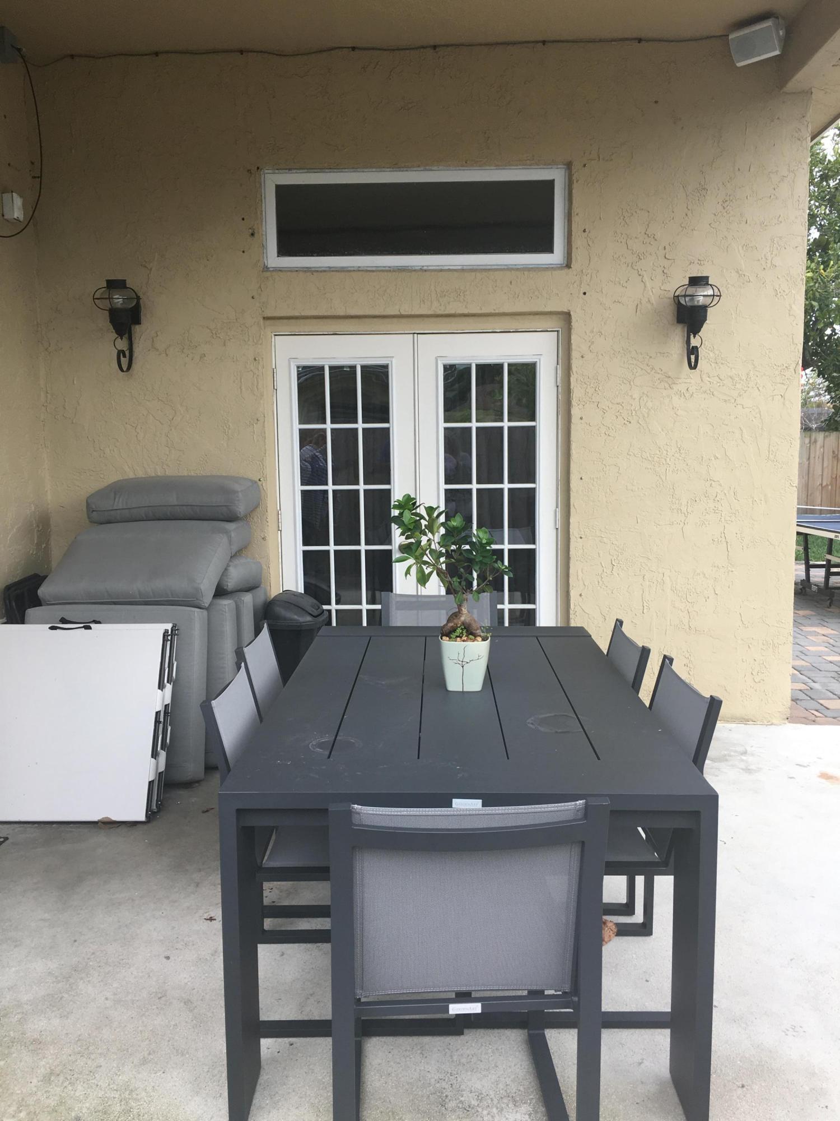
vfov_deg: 61.7
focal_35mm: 29
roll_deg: +0.5
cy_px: 560
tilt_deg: -6.0
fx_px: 938
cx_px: 420
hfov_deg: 48.2
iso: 25
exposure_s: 1/210
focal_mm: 4.15
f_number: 2.2
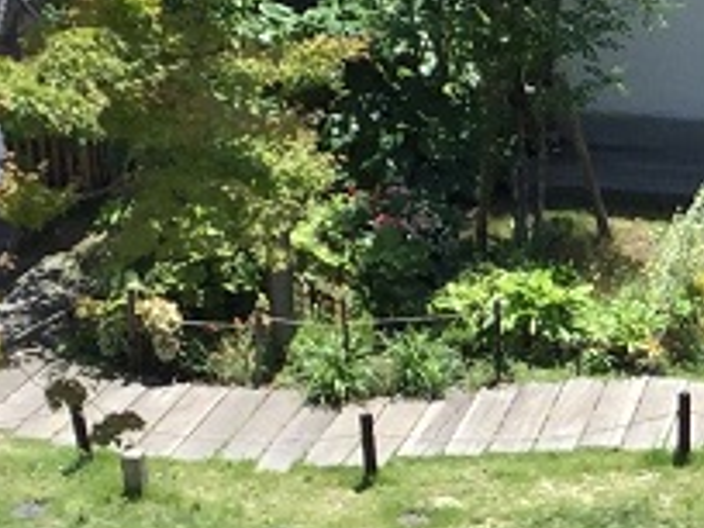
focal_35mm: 198
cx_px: 1070
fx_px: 4027
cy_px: 552
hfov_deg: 9.7
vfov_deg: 7.5
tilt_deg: -26.1
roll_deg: -1.5
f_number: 2.4
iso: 25
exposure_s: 1/799
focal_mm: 3.3
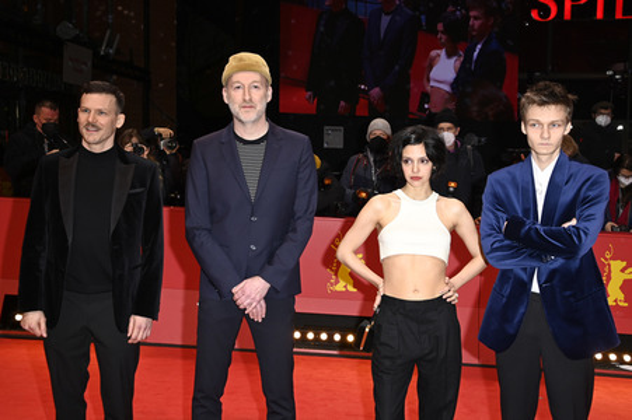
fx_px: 737
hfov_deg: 46.4
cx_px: 316
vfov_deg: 31.8
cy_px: 210
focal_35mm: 42
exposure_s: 1/160
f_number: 5.6
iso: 800
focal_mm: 42
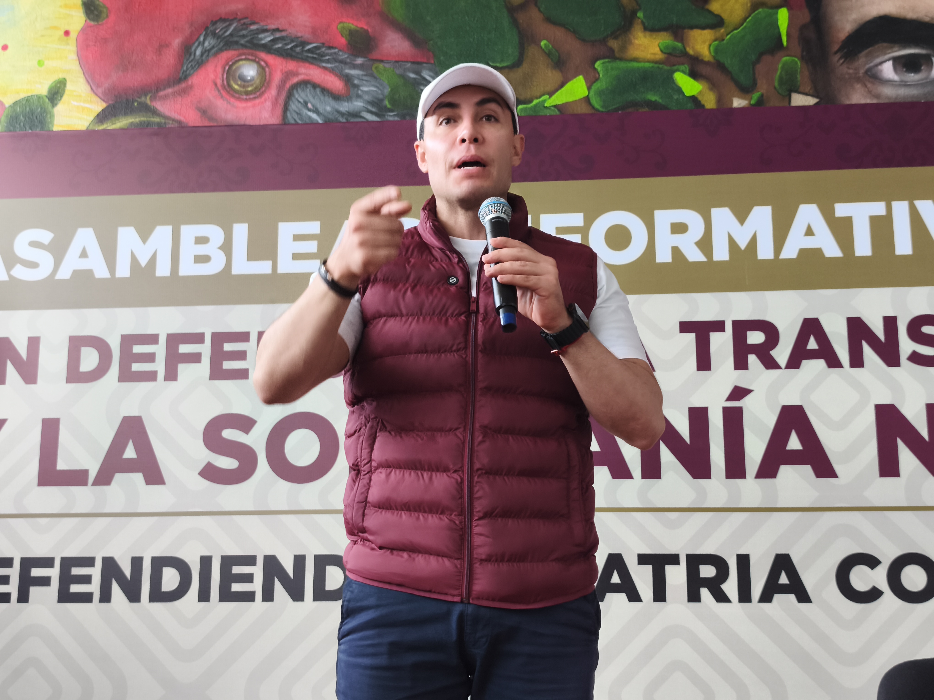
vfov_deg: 31.5
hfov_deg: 41.2
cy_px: 350
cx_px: 467
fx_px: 1241
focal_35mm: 46
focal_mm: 6.06
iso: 400
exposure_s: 1/120
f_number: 1.7
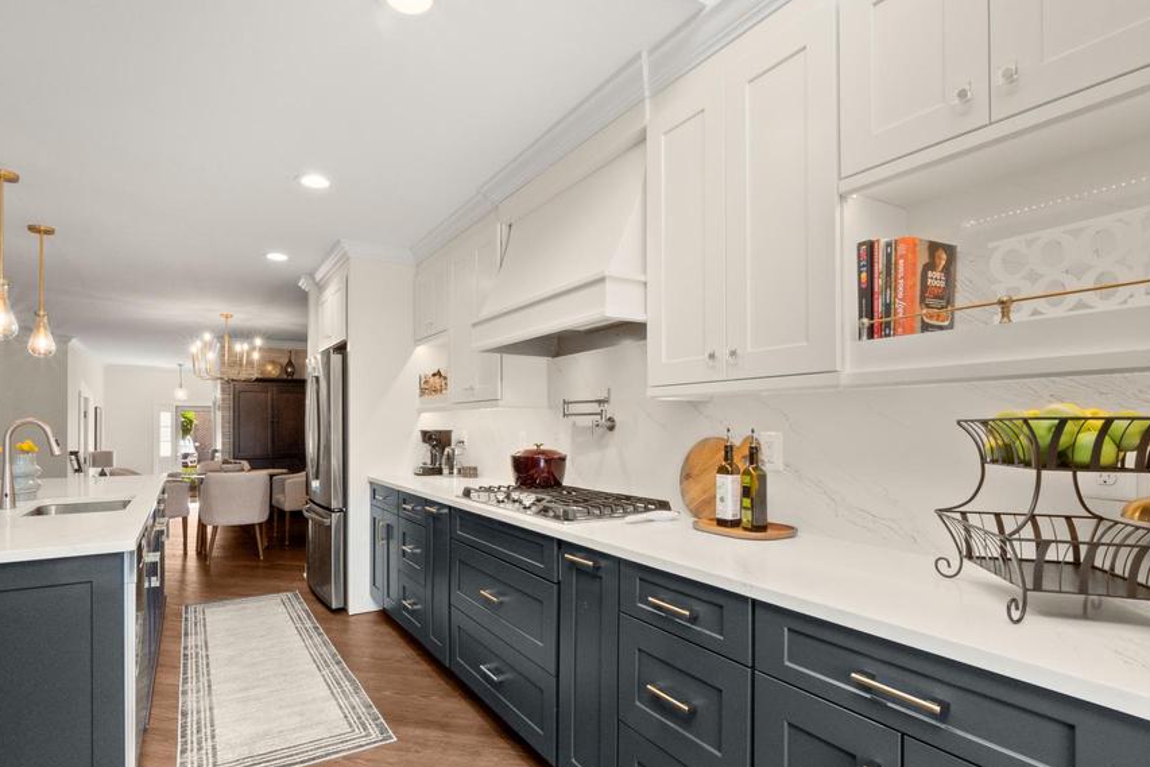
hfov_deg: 89.7
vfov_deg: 67.2
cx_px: 522
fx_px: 575
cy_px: 428
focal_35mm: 18
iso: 800
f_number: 14
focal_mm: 10
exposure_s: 1/6
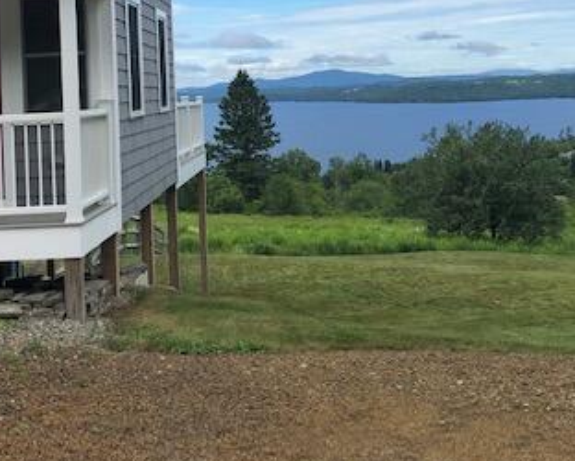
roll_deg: +3.1
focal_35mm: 56
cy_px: 44
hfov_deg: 33.5
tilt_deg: +4.5
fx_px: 954
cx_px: 265
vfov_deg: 26.3
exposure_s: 1/1656
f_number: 1.8
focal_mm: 3.99
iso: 20
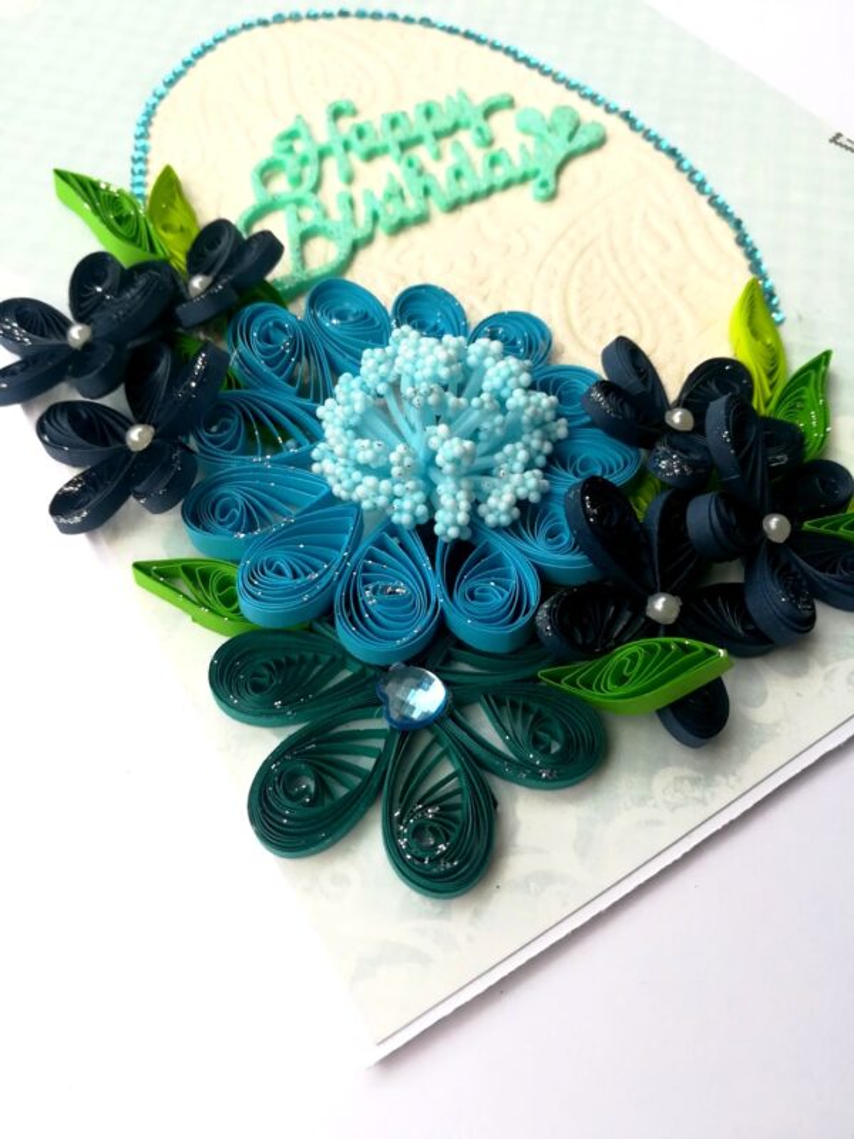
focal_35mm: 26
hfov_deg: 53.1
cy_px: 570
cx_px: 427
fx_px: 855
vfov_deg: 67.3
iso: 64
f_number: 2.2
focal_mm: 3.83
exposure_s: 1/100
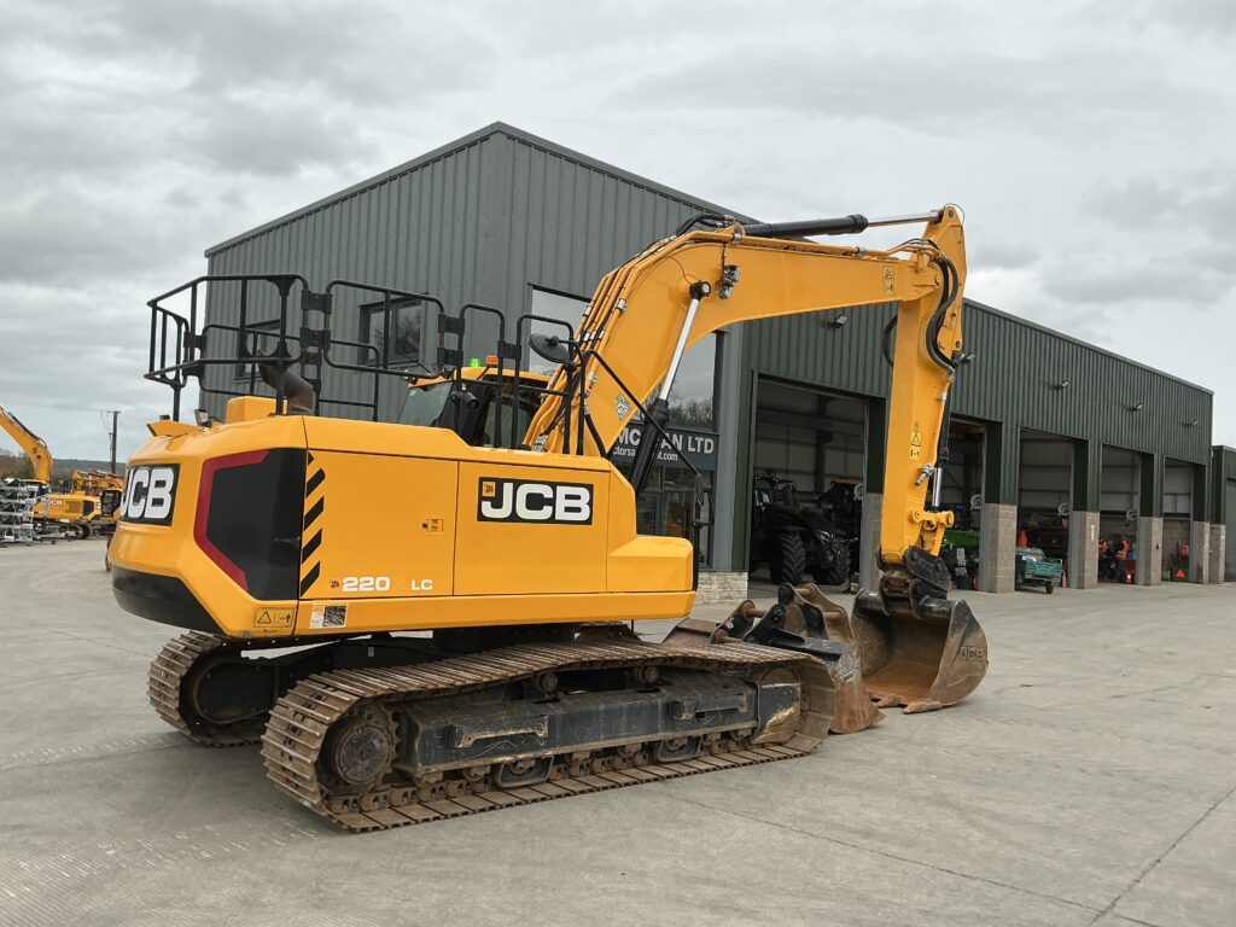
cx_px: 618
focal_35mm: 28
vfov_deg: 49.7
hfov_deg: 63.4
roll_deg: -2.7
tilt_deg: +4.4
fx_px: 1000
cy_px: 464
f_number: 1.8
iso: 25
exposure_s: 1/1250
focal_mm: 3
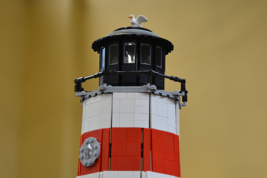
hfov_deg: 17.1
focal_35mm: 120
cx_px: 134
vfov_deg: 11.4
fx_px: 890
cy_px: 89
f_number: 5.3
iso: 500
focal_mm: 80
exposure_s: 1/50
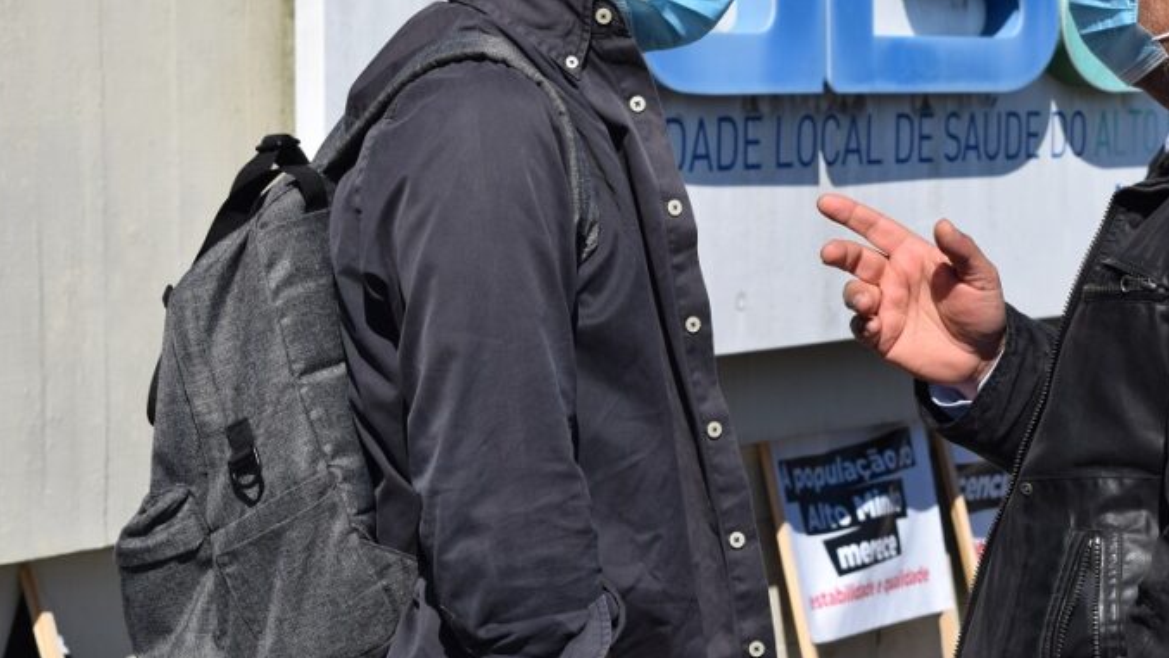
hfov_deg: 16.3
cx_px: 839
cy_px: 146
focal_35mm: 131
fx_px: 4055
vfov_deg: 9.3
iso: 200
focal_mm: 55
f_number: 10
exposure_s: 1/400
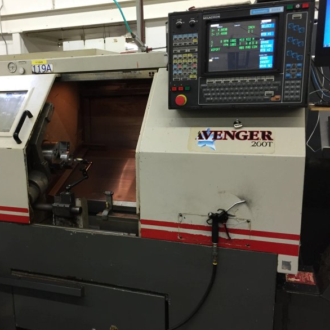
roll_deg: +2.2
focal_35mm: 35
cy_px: 168
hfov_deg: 46.5
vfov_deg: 47.2
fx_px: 377
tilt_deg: -13.1
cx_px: 110
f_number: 2.2
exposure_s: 1/30
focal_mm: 4.15
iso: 100
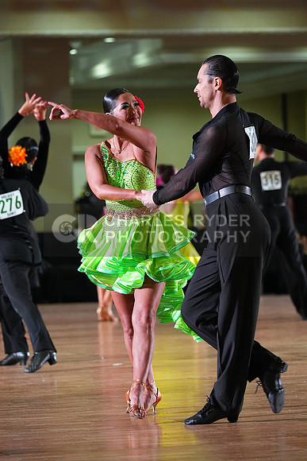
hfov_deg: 6.9
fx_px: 2557
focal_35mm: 200
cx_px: 154
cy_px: 230
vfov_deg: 10.3
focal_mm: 200
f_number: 5
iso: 8000
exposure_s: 1/400
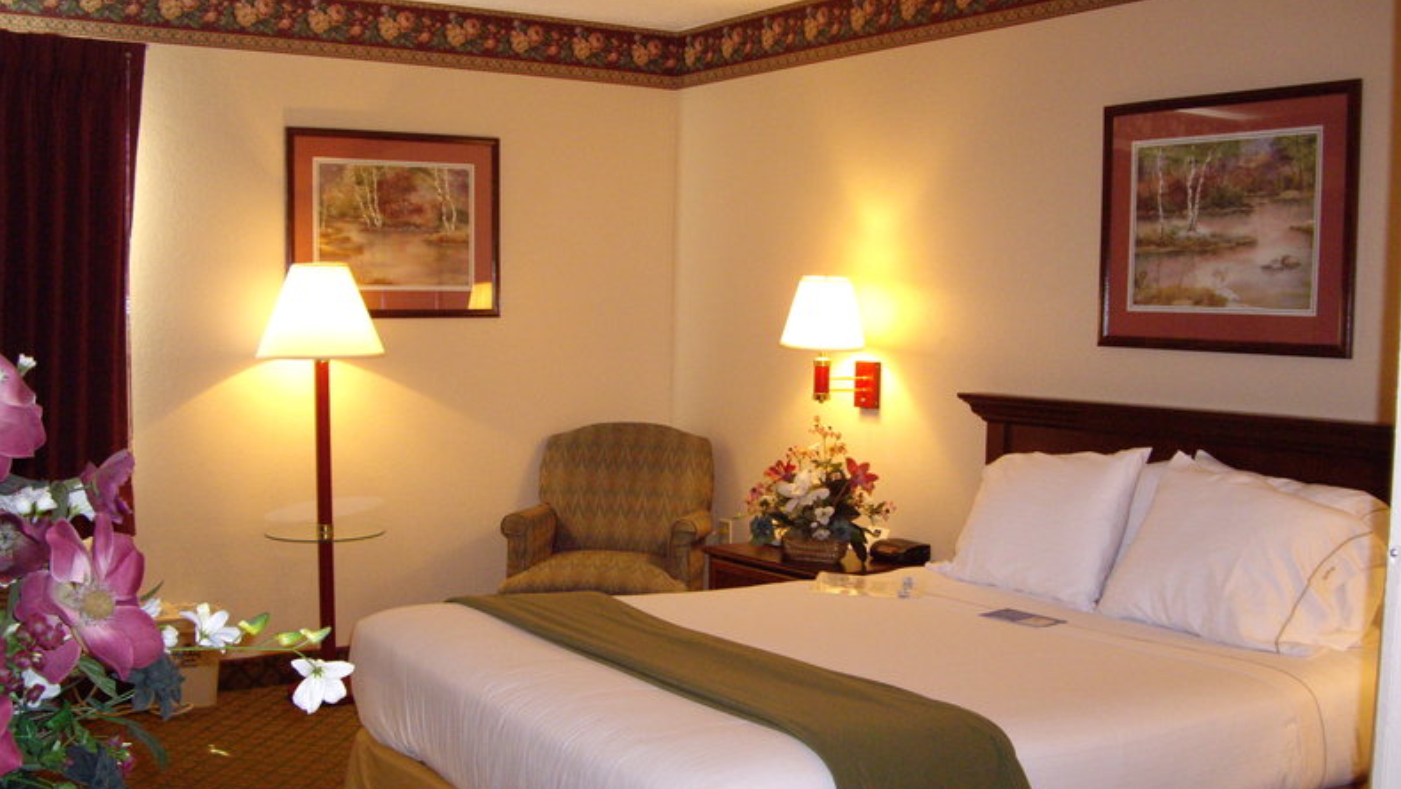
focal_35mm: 42
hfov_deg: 48.4
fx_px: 1560
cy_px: 437
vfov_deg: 28.3
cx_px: 705
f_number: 2.8
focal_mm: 7.9
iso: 400
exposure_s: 1/40
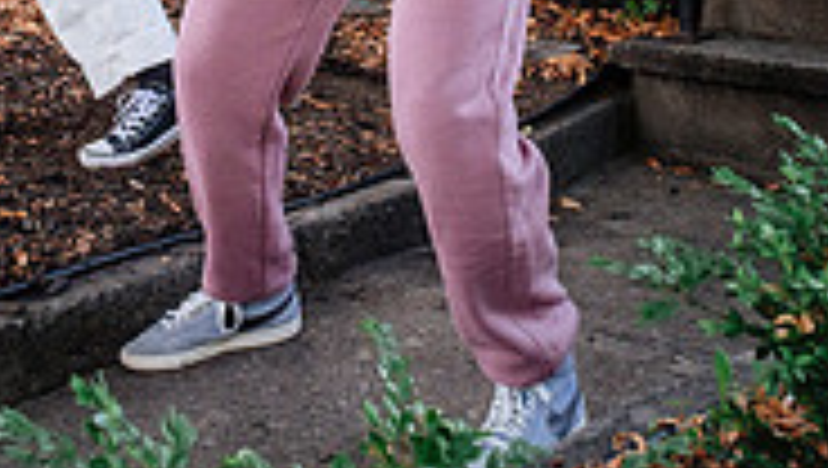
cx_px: 364
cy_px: -322
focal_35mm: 89
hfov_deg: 23.9
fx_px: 1956
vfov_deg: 12.6
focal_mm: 18.2
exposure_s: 1/250
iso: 800
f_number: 3.6
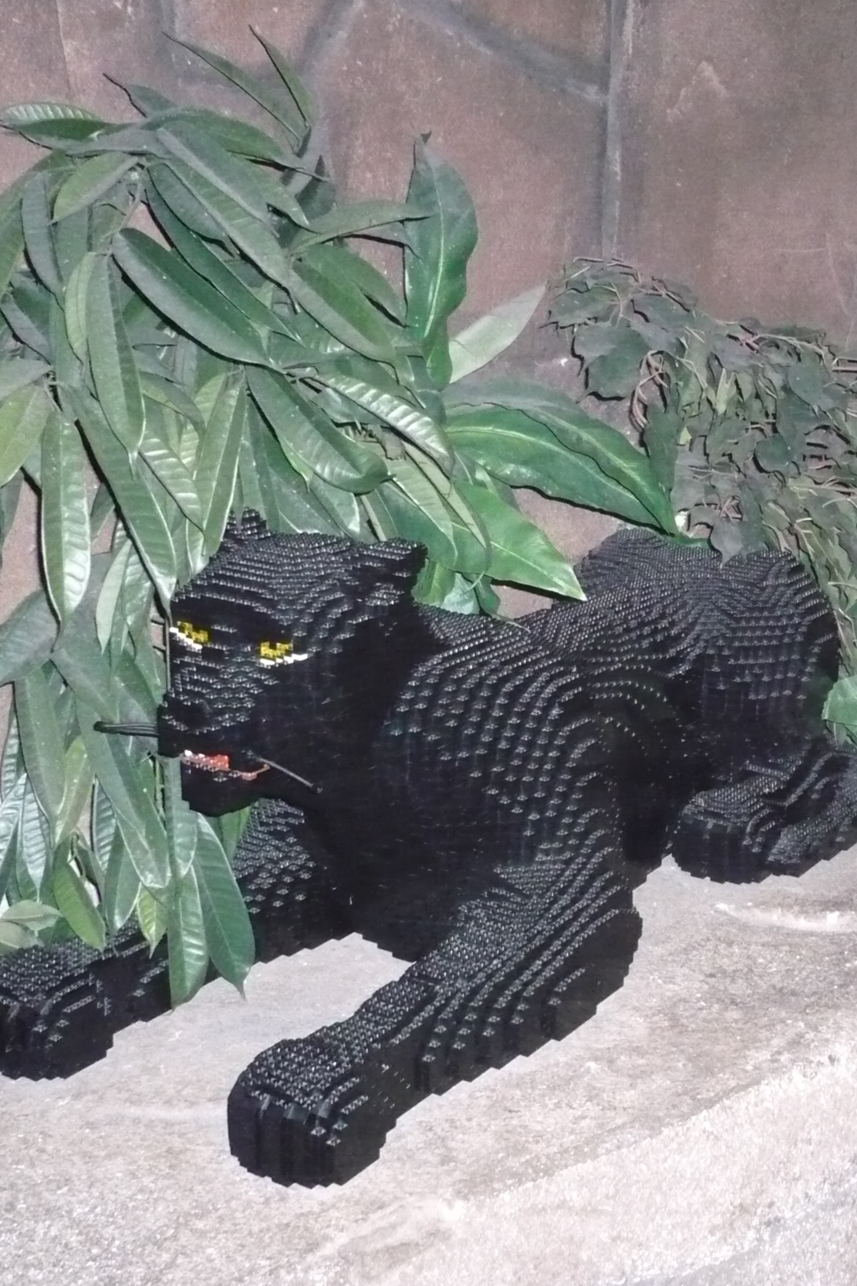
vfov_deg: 40.3
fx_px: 1749
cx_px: 662
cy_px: 645
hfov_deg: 27.1
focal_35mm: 49
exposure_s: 1/30
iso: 640
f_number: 2.8
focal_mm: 5.8
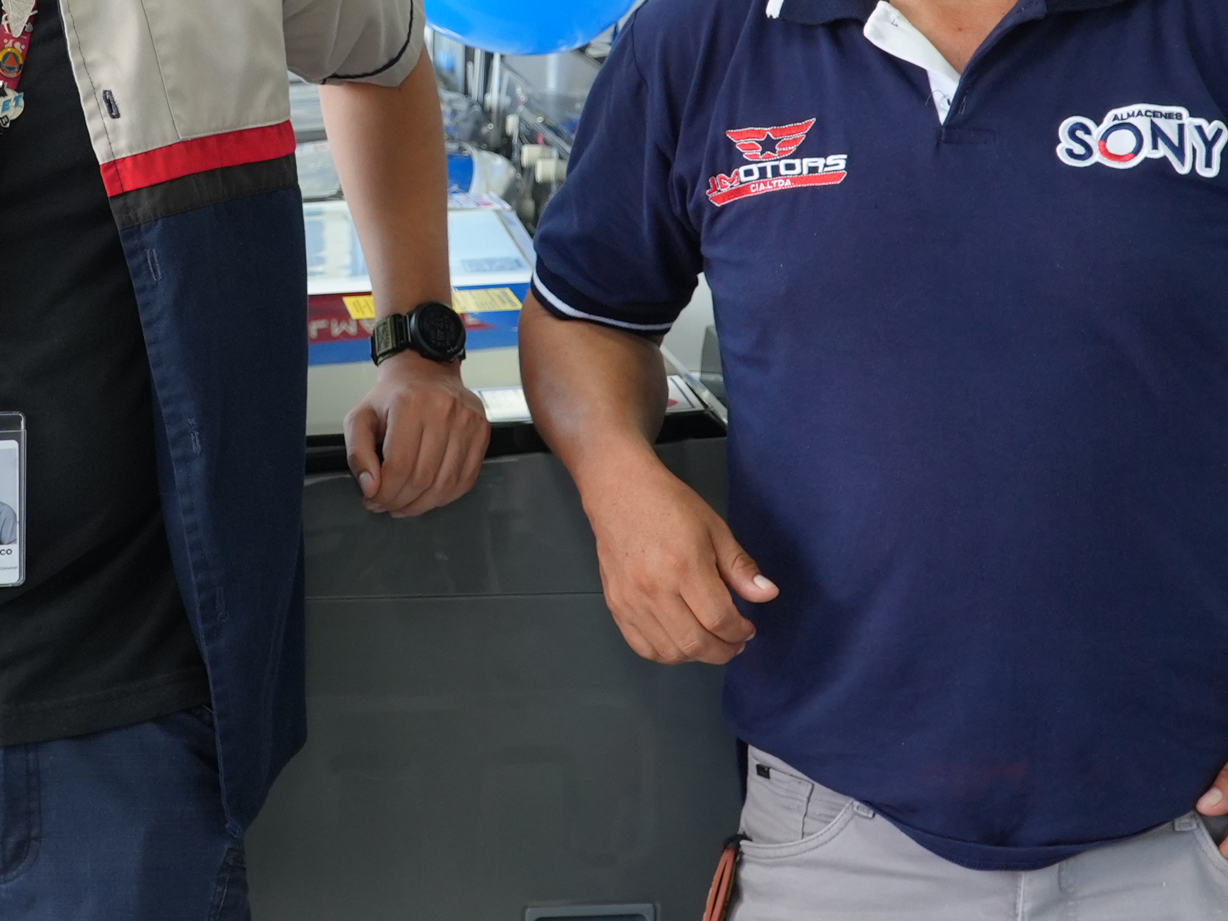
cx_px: 453
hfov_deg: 23.2
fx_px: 2980
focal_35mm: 84
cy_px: 121
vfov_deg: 17.4
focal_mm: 22
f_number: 4
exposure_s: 1/160
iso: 400
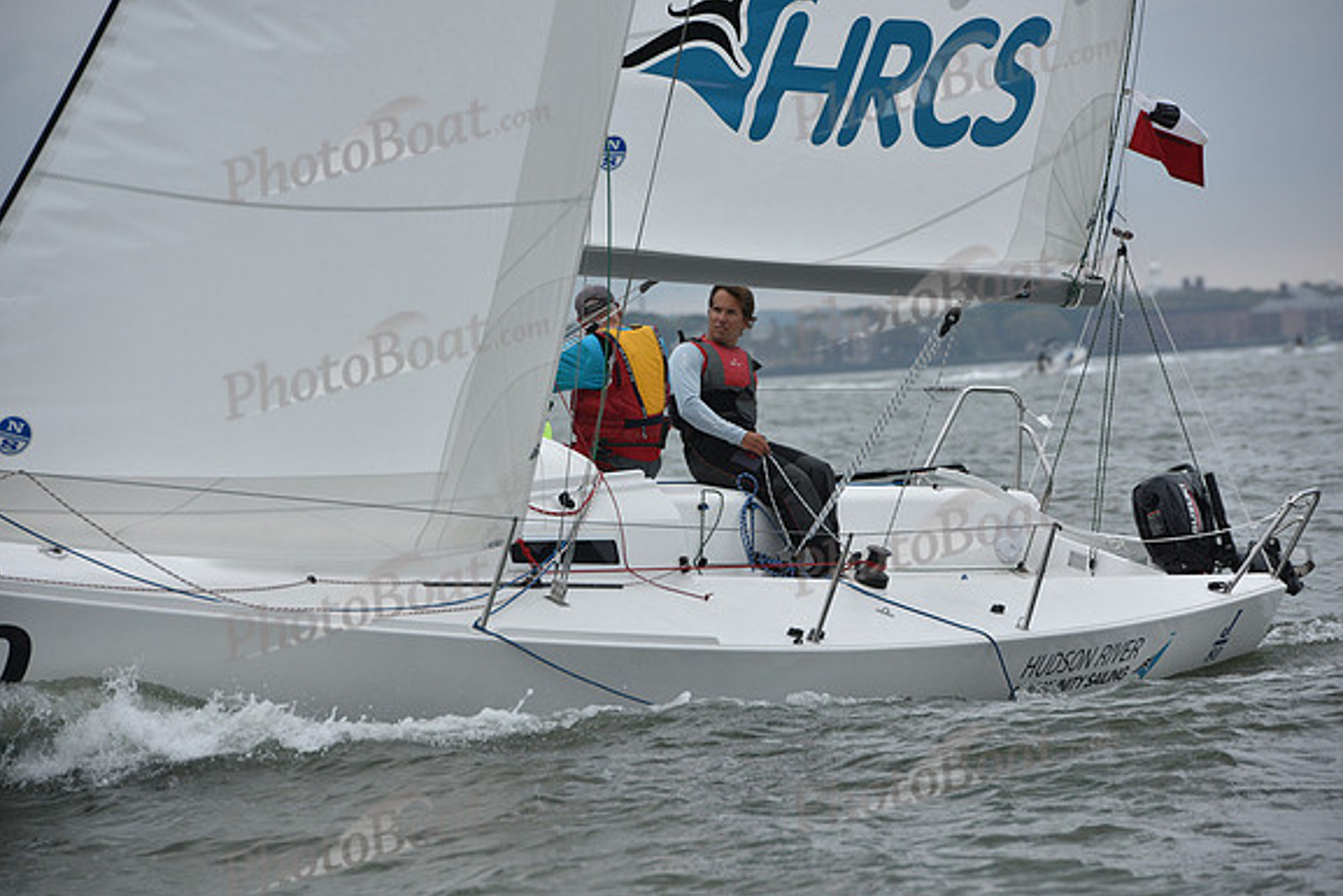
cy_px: 448
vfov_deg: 6.8
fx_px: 7500
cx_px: 673
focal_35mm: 201
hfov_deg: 10.2
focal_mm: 200
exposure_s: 1/800
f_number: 7.1
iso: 400
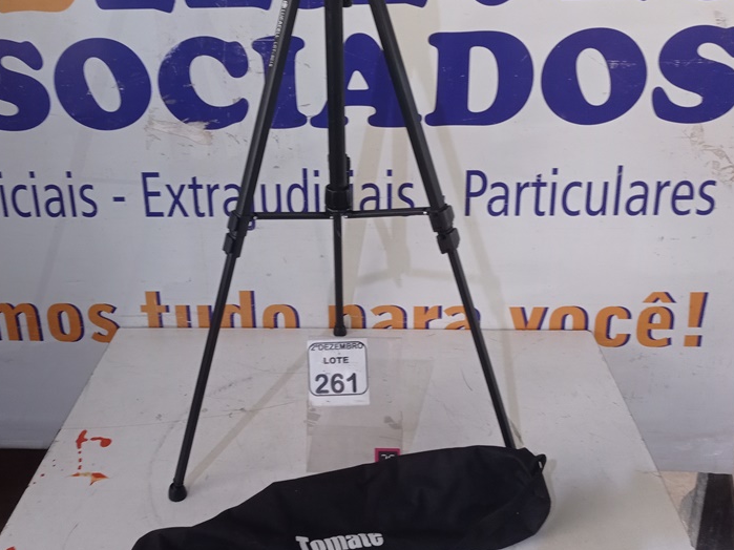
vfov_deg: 34.9
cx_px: 312
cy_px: 192
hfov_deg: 45.6
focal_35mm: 41
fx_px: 869
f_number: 1.79
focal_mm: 4.7
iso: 426
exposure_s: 1/30
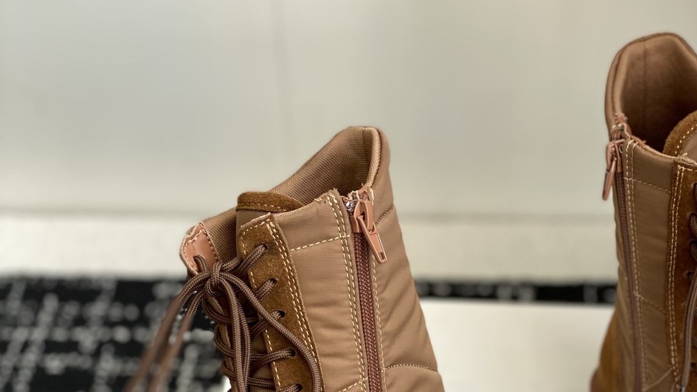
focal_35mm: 76
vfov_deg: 15.5
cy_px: 421
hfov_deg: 27.9
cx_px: 349
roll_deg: +2.7
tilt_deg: -41.6
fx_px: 1405
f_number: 2
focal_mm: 6
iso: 32
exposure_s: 1/122
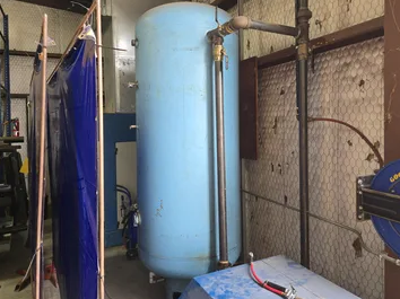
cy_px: 132
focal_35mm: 26
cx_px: 199
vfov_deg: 52.9
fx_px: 300
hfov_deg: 67.3
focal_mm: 5.4
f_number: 1.8
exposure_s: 1/120
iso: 320
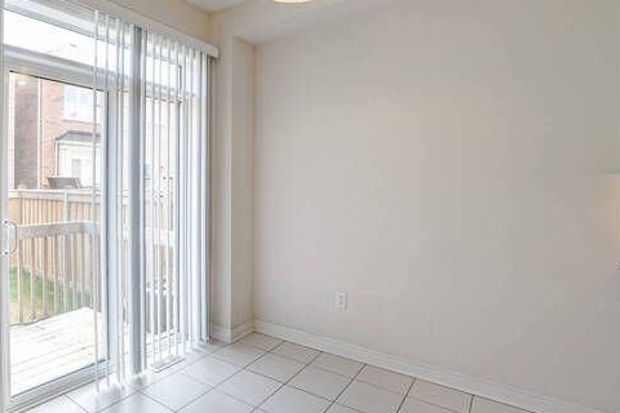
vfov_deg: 61.9
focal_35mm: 20
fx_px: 344
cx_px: 234
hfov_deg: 82.4
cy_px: 206
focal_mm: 10
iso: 500
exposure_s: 1/100
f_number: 7.1
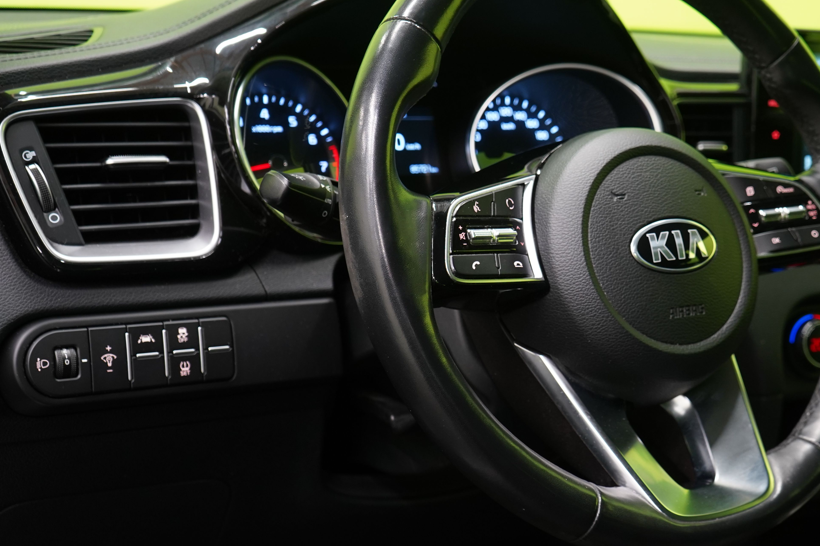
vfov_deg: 25.5
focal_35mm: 53
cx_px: 635
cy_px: 211
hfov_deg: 36.5
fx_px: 1207
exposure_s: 1/20
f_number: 5.6
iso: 1250
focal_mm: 34
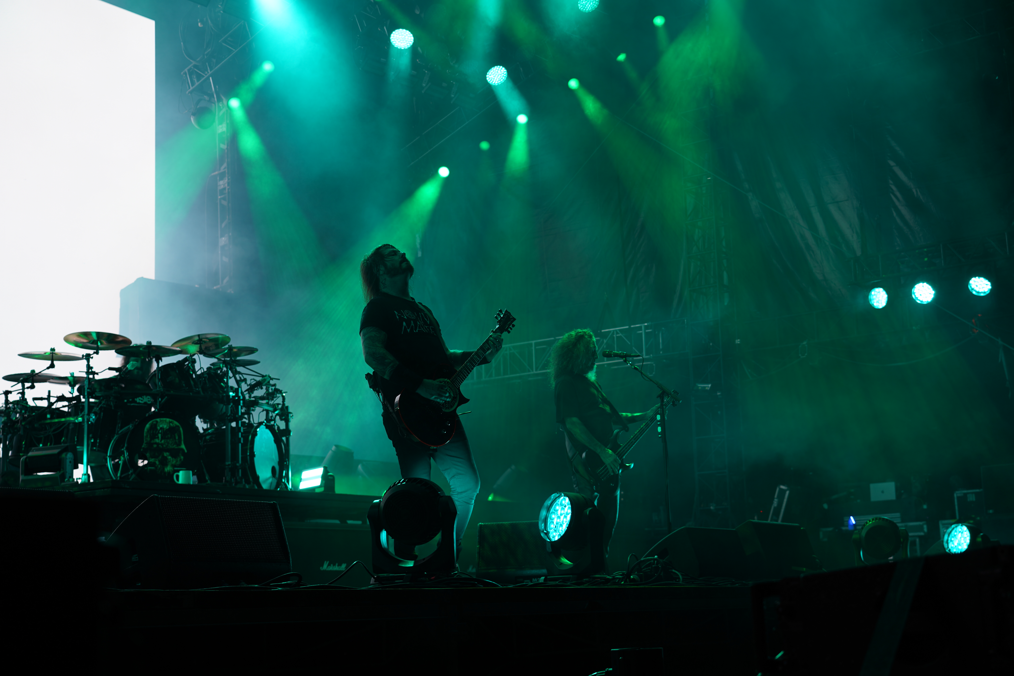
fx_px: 1408
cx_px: 507
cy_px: 338
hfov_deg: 39.6
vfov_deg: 27.0
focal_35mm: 50
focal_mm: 50
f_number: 4
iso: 125
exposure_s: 1/60
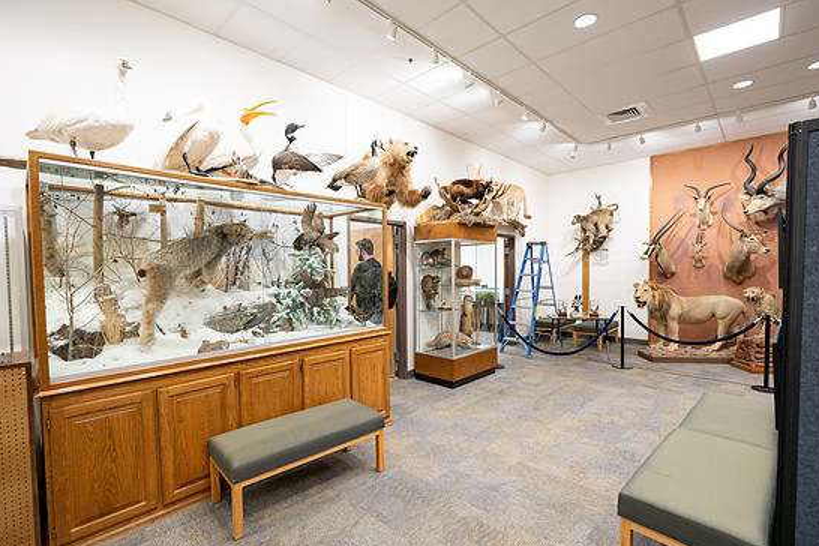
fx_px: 387
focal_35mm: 17
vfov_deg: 70.4
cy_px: 289
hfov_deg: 93.3
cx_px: 408
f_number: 4
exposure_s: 1/125
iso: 640
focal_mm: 16
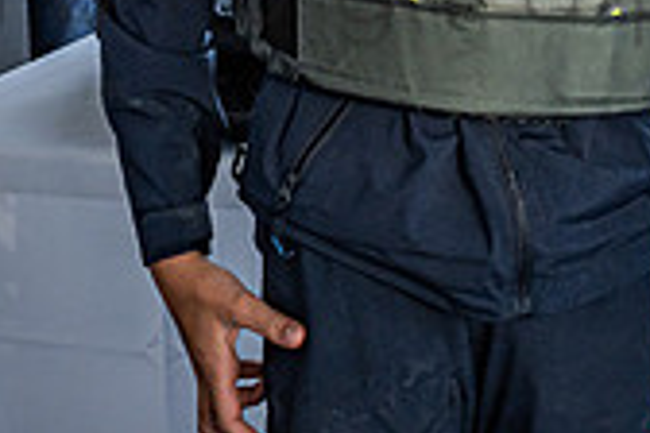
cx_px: 511
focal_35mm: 174
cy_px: -528
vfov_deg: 7.5
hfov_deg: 11.8
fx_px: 3141
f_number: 5.6
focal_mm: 37
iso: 140
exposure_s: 1/250
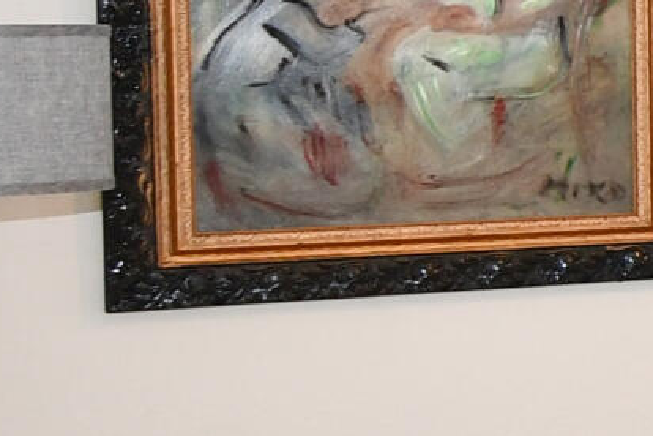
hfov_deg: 11.2
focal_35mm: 116
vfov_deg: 11.8
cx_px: 1951
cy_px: 114
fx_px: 2104
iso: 500
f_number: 4
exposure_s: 1/60
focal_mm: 11
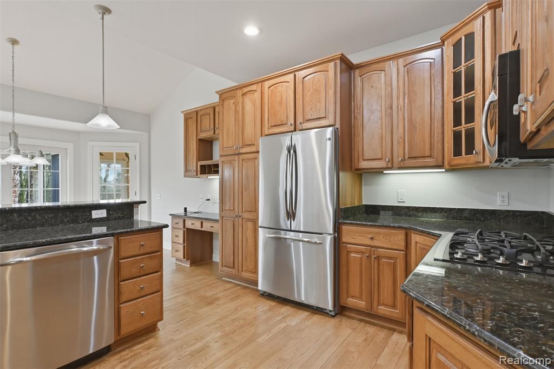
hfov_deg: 90.0
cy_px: 184
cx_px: 277
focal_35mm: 18
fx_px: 277
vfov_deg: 67.3
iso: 800
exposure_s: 1/20
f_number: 8
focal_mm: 12
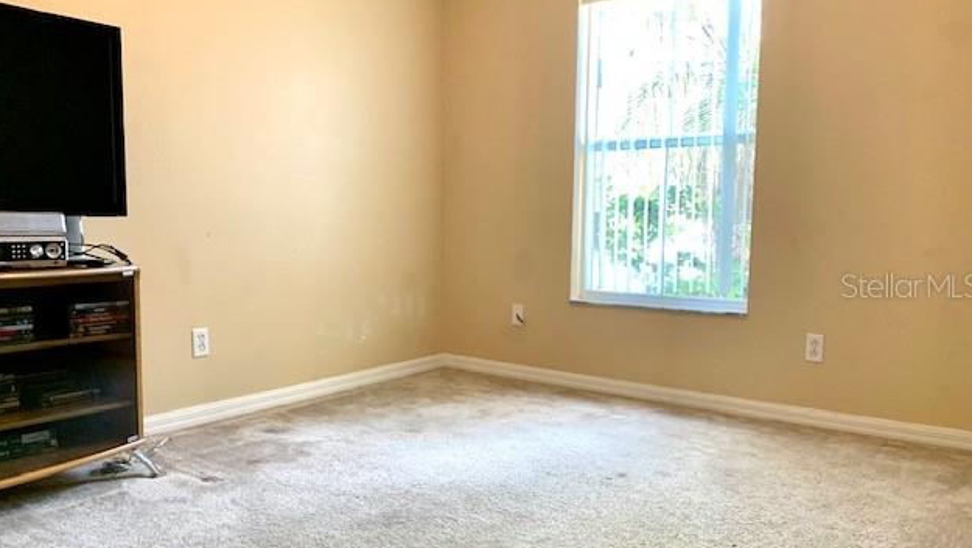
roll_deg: +0.5
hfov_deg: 66.0
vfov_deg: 40.2
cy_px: 285
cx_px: 490
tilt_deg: -5.8
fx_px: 748
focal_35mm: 29
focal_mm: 4.25
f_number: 1.8
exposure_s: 1/60
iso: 200
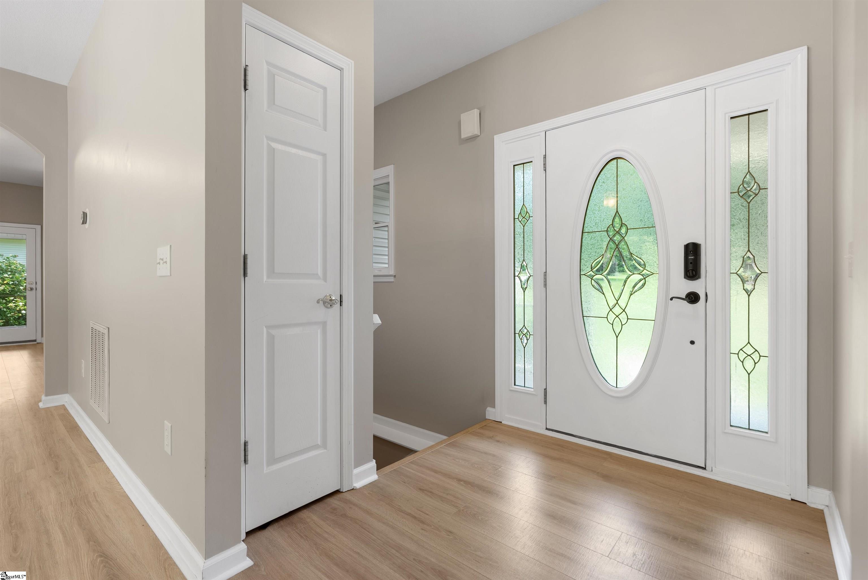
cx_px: 434
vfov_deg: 73.8
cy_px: 290
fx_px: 386
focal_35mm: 16
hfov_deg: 96.7
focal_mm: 16
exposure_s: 1/3
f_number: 8
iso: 200
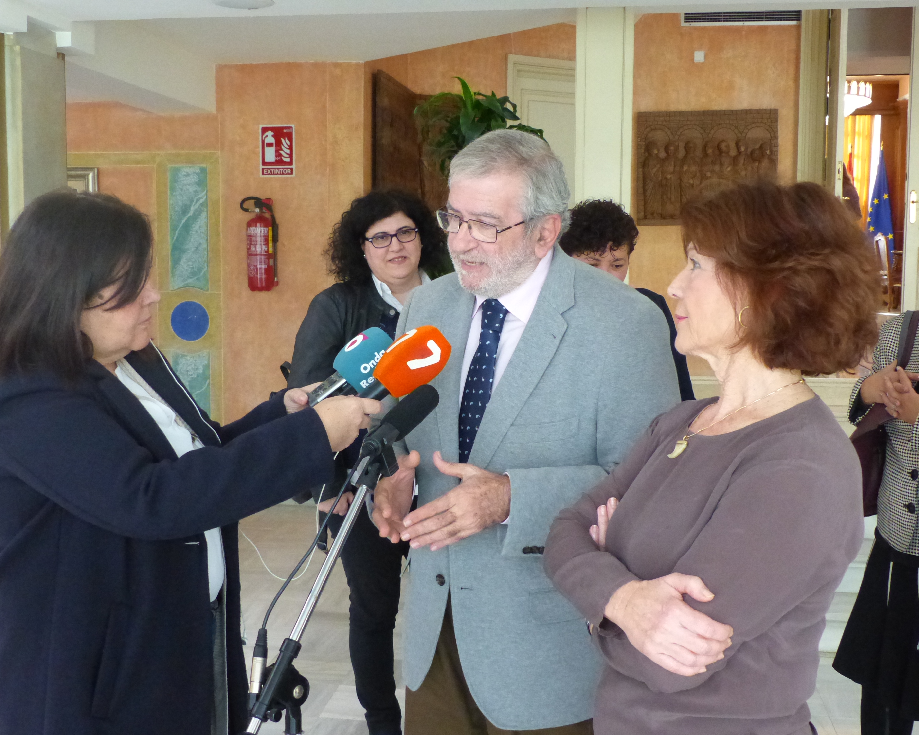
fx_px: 1197
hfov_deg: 42.0
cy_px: 369
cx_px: 430
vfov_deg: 34.1
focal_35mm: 44
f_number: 2.8
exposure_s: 1/125
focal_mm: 7.6
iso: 800
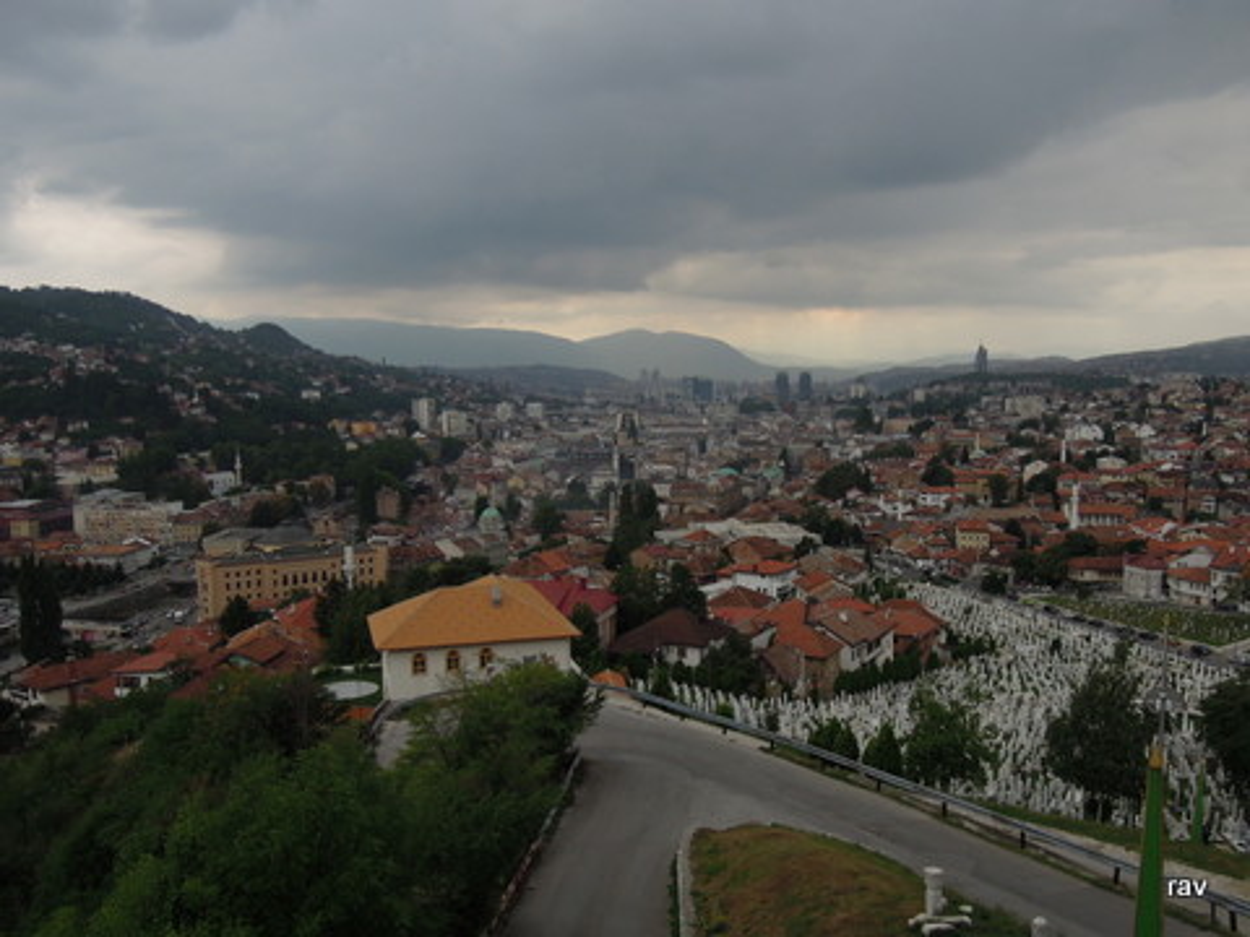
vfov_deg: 45.4
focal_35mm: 31
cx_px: 625
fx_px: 1119
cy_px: 468
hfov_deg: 58.4
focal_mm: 5.5
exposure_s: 1/400
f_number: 3
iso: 160
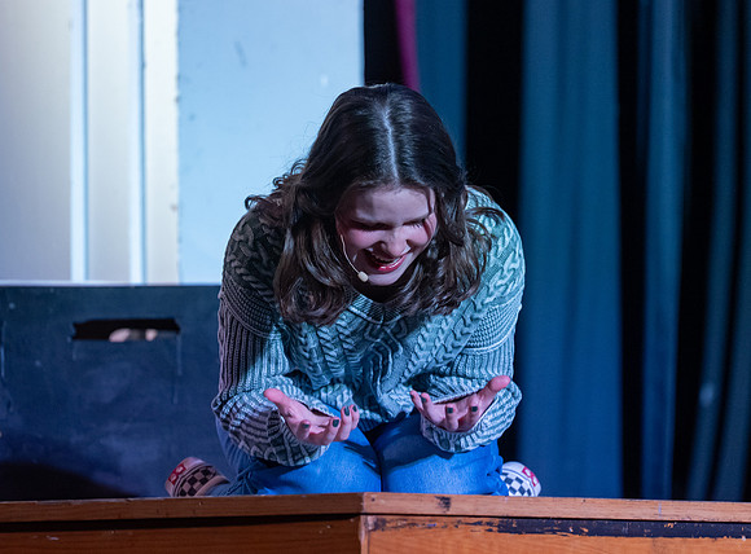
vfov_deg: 4.3
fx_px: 7464
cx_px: 321
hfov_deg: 5.8
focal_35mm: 346
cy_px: 287
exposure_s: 1/250
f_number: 2.8
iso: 1400
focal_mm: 200
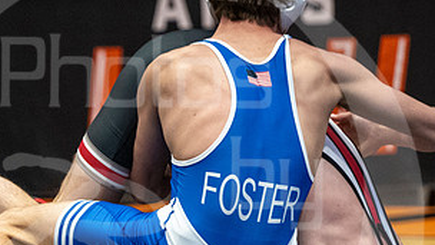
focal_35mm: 693
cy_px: 414
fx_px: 7993
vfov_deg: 1.8
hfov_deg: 3.1
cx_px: 81
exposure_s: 1/1000
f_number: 2.8
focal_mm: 190
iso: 3200
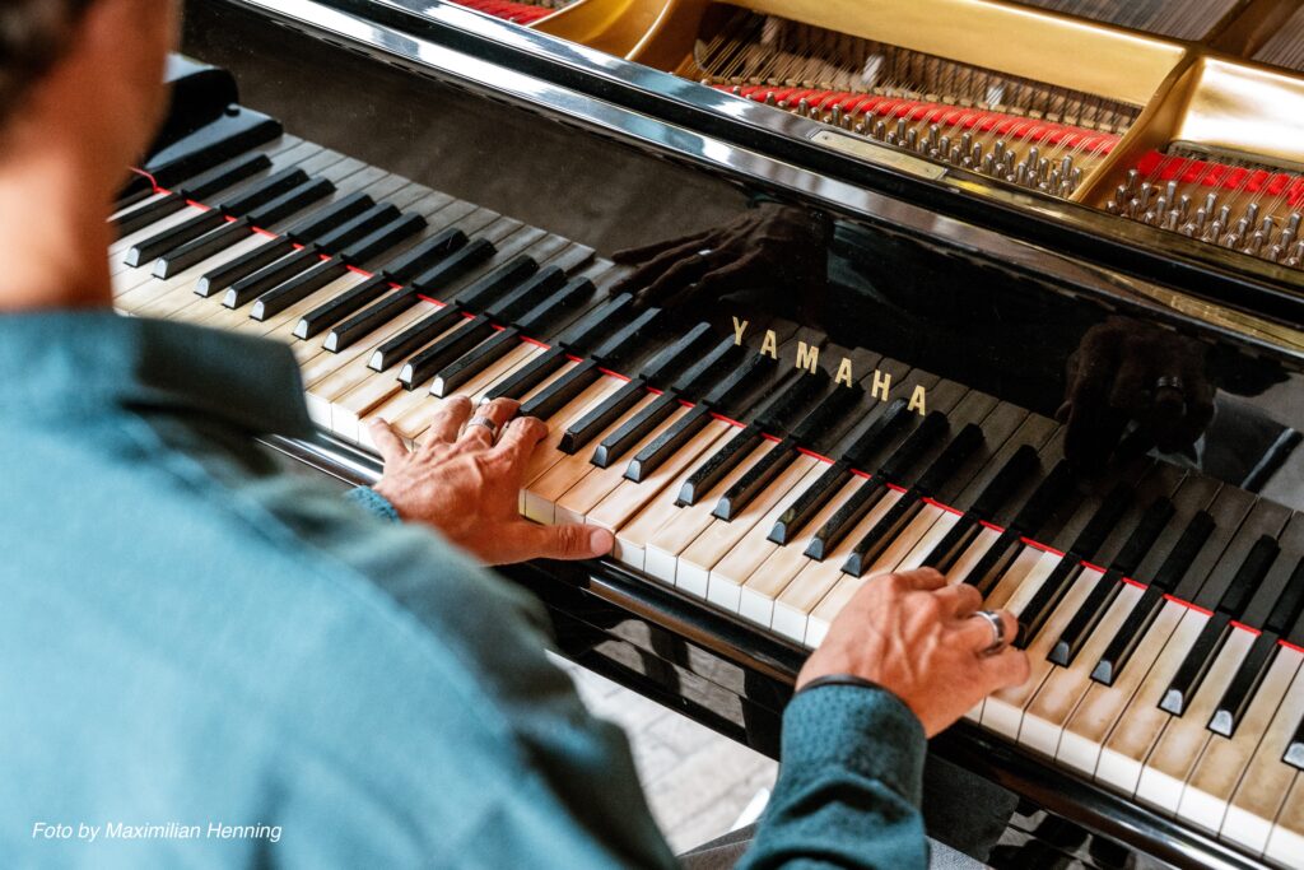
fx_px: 1775
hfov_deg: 40.3
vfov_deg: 27.5
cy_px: 435
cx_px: 652
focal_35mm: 49
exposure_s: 1/200
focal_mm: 49
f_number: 4
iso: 8000
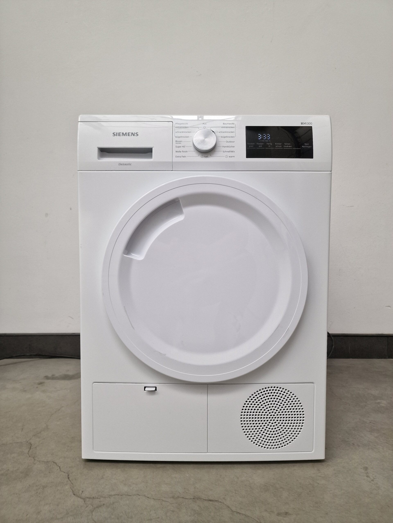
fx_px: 348
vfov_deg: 73.9
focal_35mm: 23
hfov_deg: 58.9
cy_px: 262
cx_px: 196
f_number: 1.8
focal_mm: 6.4
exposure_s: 1/100
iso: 125
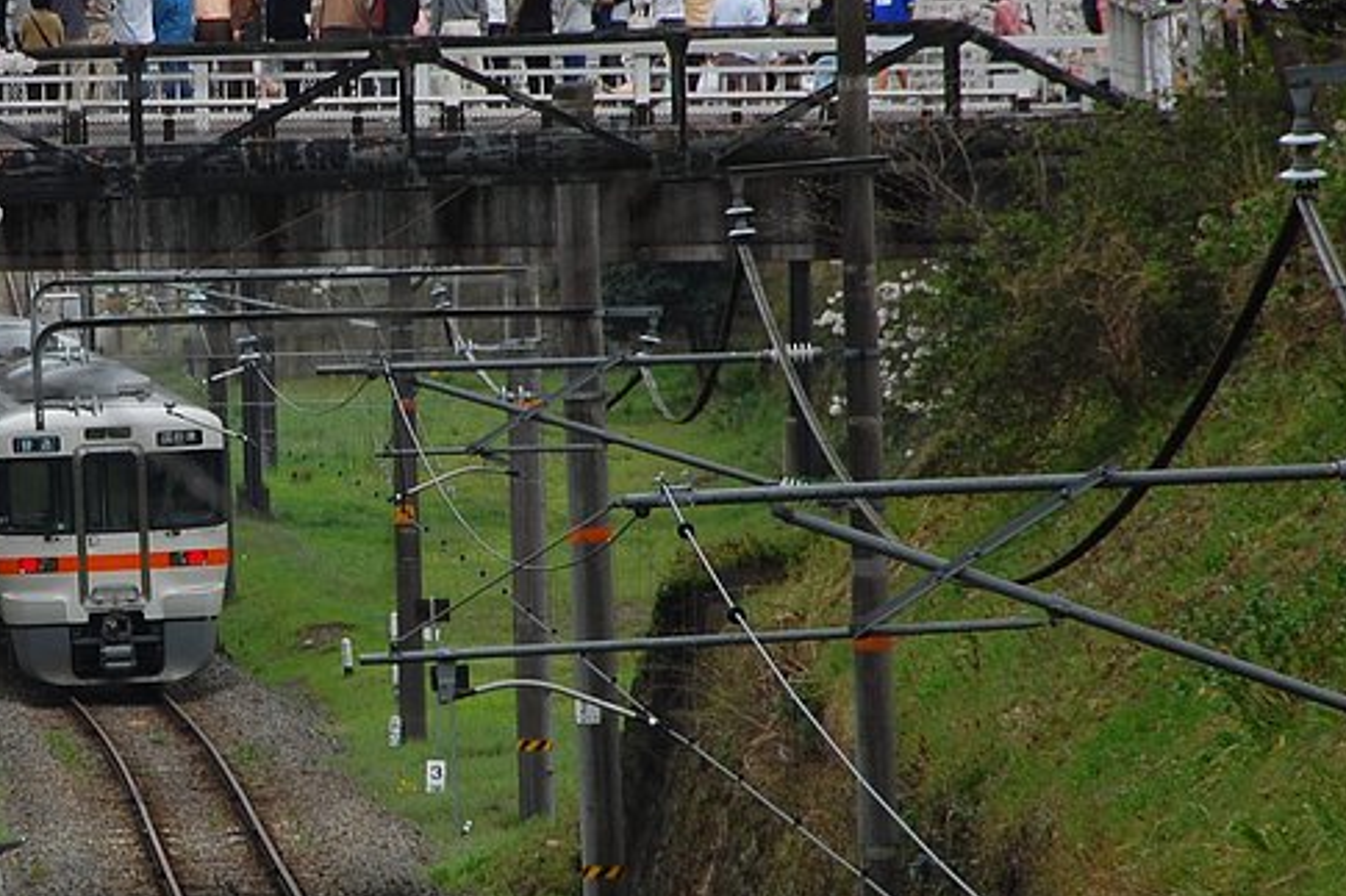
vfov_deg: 2.2
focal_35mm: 633
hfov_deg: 3.3
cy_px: 434
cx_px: 119
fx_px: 23658
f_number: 8
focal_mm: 200
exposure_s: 1/160
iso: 200
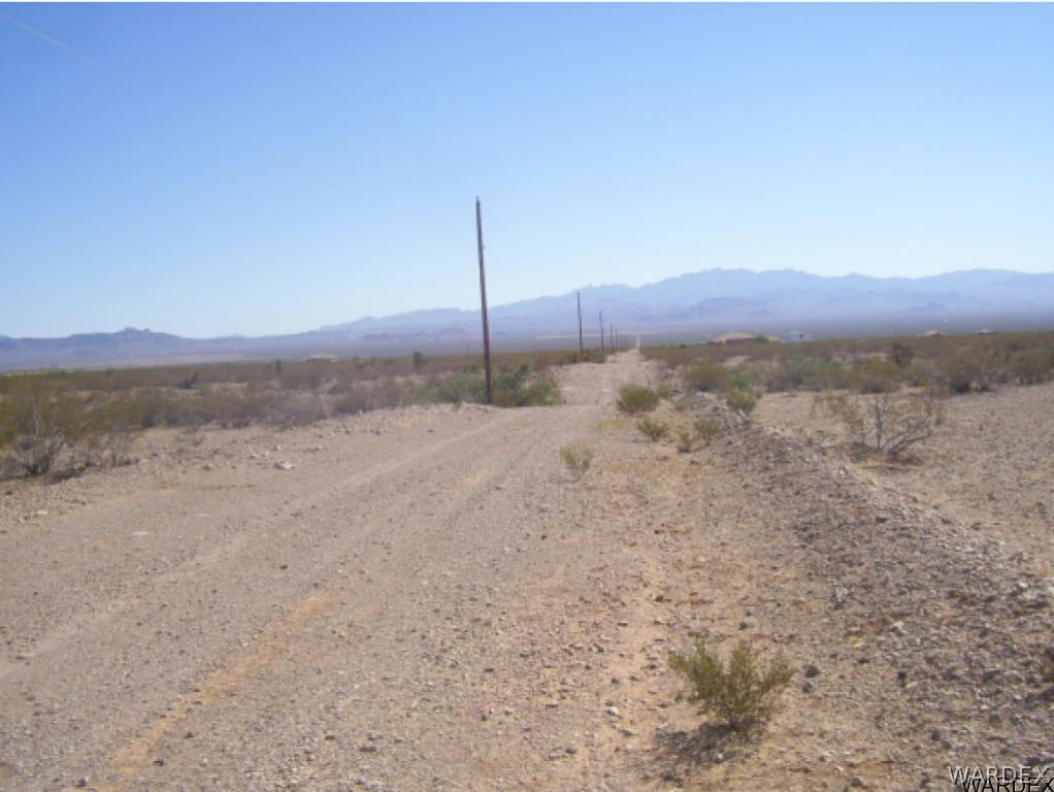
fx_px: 1097
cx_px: 527
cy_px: 396
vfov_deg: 39.7
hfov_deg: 51.3
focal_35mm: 36
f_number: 4.8
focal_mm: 6
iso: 80
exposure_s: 1/800
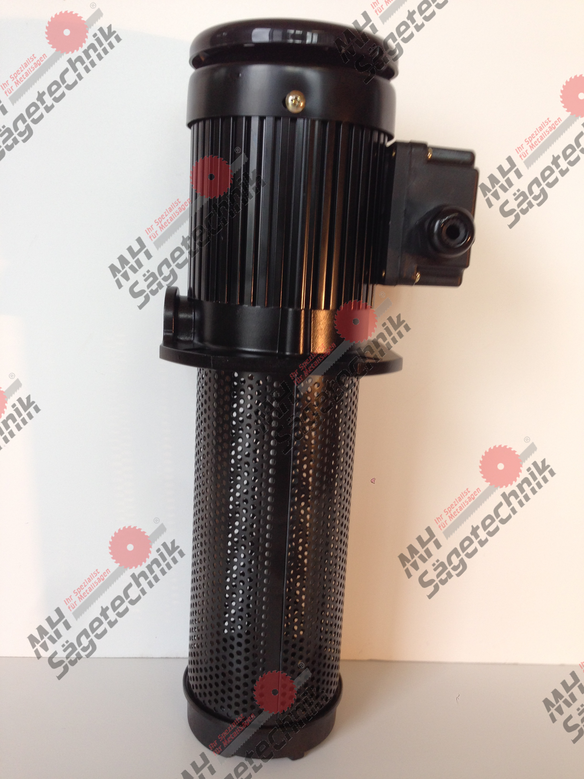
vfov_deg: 55.4
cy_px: 390
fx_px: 742
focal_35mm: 33
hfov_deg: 42.9
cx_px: 292
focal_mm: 4.12
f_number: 2.4
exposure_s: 1/40
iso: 64
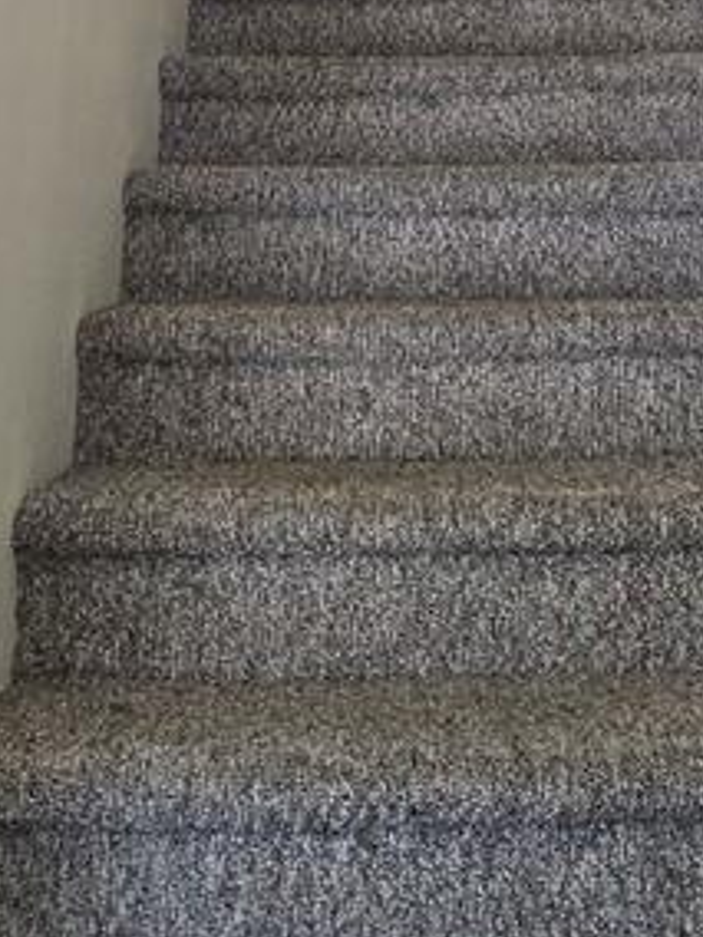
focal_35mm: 54
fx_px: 1462
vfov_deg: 32.2
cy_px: -41
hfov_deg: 26.8
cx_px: 482
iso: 250
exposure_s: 1/120
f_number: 1.8
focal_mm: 5.4
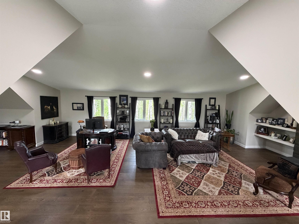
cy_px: 112
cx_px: 150
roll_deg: -0.9
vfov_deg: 85.7
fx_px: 121
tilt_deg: -5.7
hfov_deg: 102.1
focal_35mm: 14
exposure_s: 1/60
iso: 400
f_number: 2.2
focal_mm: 2.22
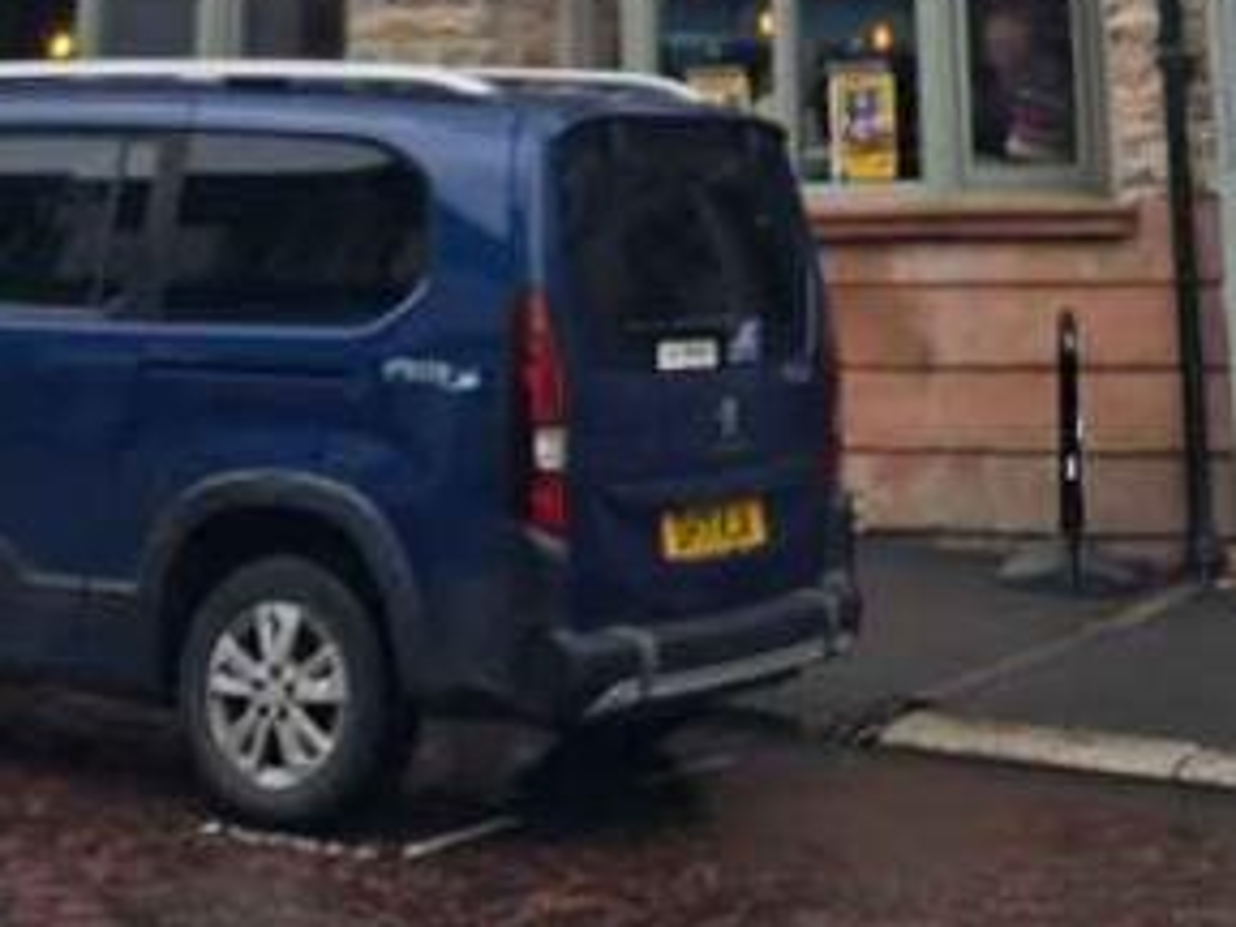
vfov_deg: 14.0
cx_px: 618
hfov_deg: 20.4
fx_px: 3428
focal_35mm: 96
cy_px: -648
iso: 25
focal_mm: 4
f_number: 1.8
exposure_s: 1/274
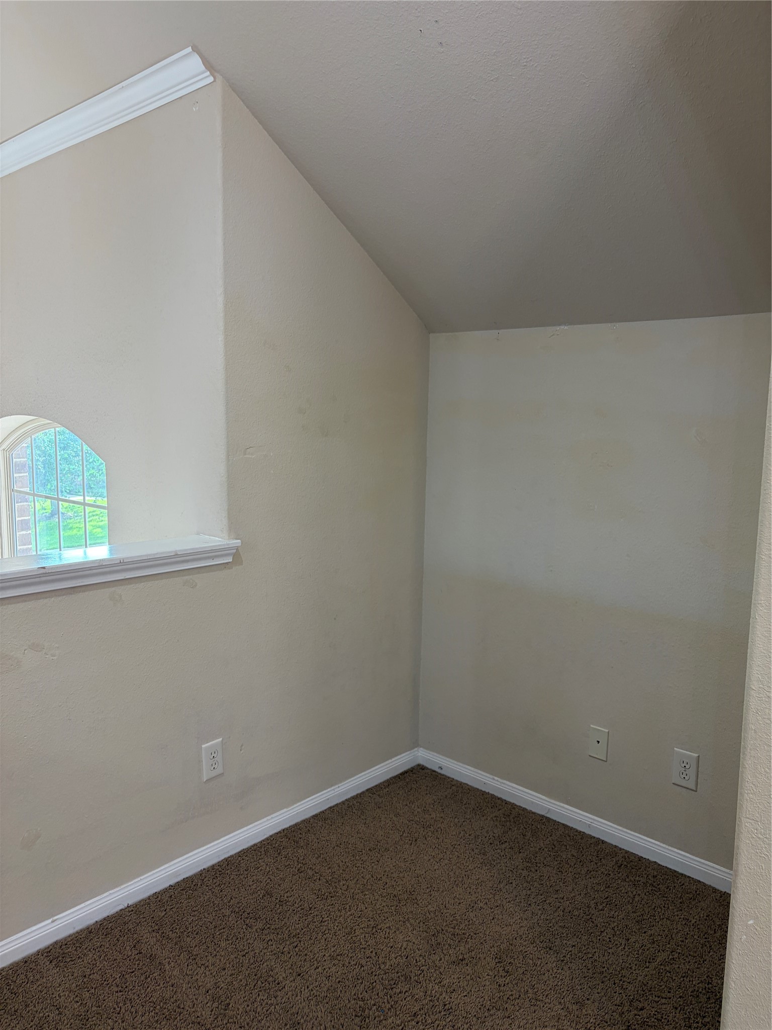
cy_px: 515
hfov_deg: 53.1
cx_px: 386
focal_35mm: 26
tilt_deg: -7.5
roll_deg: +0.1
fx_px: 773
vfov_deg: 67.3
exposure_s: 1/60
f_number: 1.6
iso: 100
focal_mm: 5.96
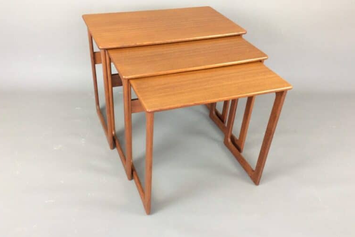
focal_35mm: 34
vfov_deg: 38.9
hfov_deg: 55.8
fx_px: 335
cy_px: 121
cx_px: 177
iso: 40
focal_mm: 3.3
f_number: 2.4
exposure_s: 1/25
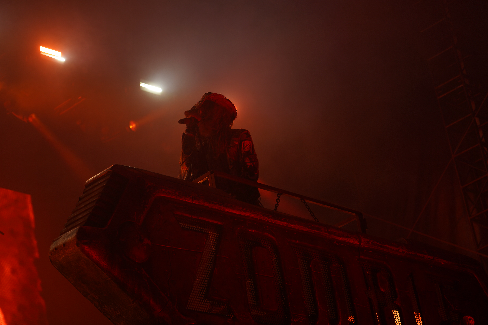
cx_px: 244
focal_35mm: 105
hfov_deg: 19.5
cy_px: 162
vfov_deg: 13.0
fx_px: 1423
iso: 160
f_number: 4
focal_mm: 105
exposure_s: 1/125
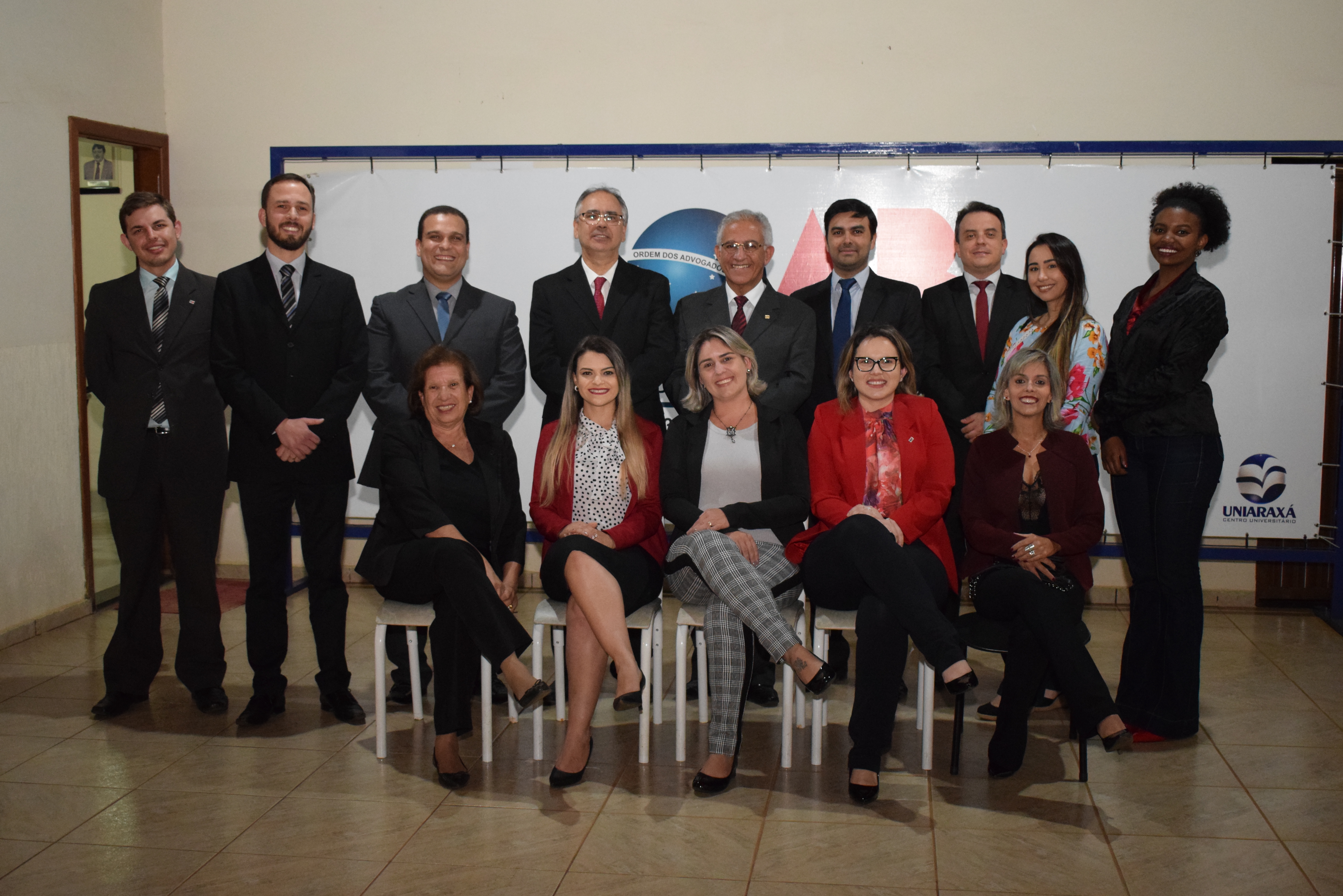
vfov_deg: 31.9
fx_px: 1567
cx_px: 672
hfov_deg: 46.4
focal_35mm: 42
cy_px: 448
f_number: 4.2
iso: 3200
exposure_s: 1/60
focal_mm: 28
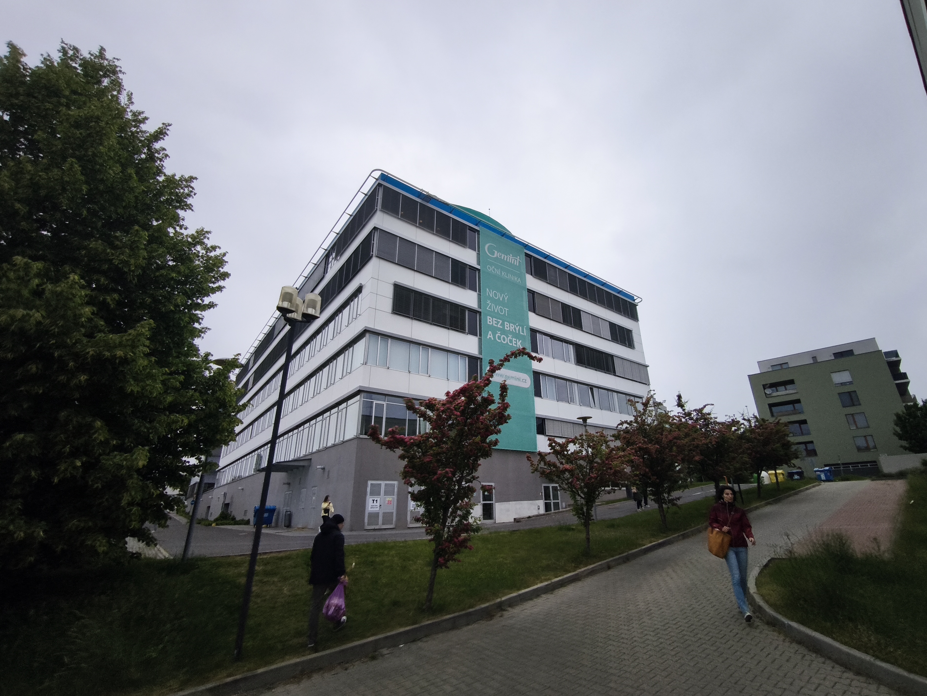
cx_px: 489
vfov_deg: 78.1
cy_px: 339
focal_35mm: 16
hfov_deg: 94.4
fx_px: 428
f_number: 2.2
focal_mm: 1.91
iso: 50
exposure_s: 1/285
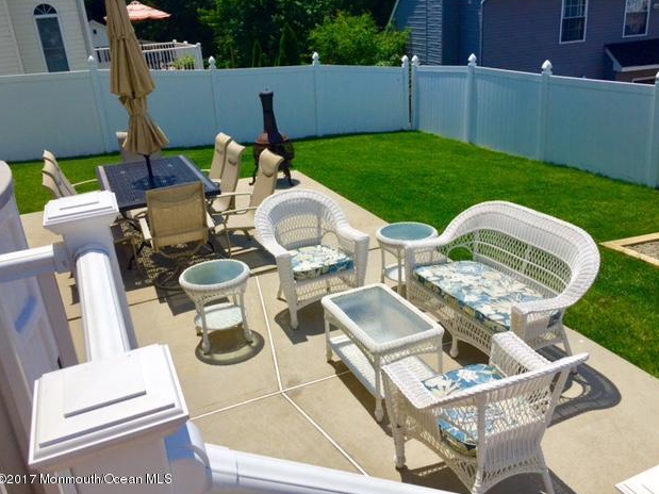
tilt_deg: -22.1
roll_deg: +2.1
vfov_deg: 46.8
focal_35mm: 30
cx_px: 331
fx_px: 571
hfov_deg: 60.0
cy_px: 245
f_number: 2.2
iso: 32
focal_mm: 4.15
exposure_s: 1/4950
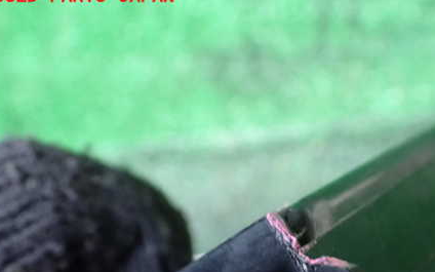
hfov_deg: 43.6
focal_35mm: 45
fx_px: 533
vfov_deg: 28.1
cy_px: 213
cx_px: 295
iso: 1250
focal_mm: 5.4
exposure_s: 1/30
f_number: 2.3
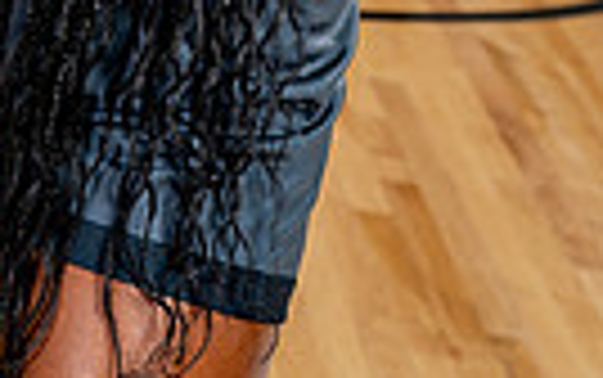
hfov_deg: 10.0
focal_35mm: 209
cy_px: -603
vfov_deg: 6.0
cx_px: 45
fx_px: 3438
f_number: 5.6
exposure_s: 1/250
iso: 200
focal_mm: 61
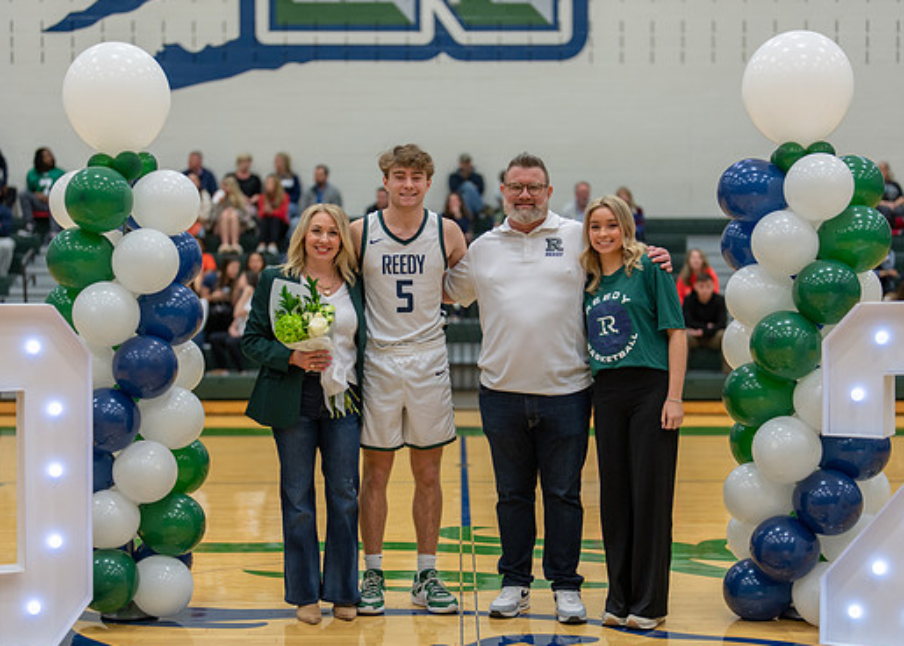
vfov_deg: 24.1
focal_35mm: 59
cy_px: 346
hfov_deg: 33.2
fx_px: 1515
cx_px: 460
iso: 320
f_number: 1.2
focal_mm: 50
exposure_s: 1/400
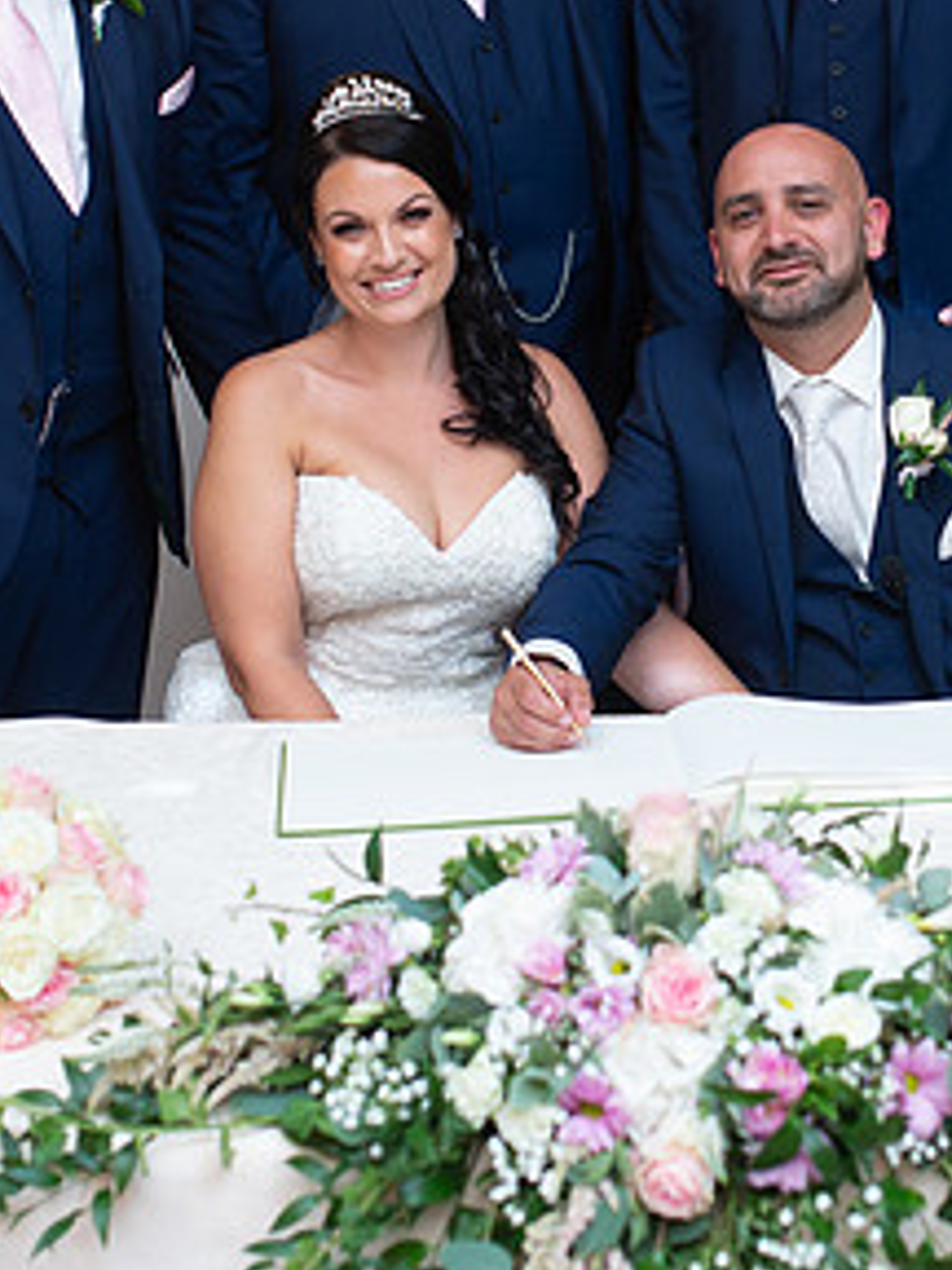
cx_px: 712
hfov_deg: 18.5
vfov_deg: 24.5
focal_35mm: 79
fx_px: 2897
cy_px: 330
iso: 500
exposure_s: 1/100
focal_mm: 35
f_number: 2.8
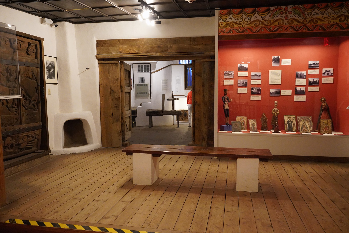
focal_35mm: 29
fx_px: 281
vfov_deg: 45.0
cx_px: 174
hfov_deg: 63.7
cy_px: 116
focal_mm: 29
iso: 8000
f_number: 7.1
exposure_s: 1/100
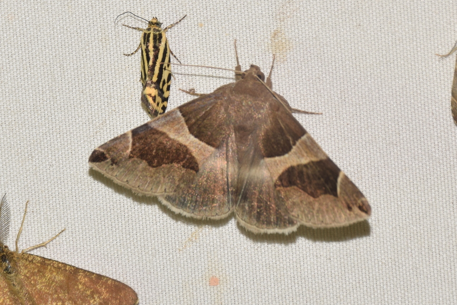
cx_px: 228
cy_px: 152
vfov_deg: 6.5
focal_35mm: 210
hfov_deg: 9.8
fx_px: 2665
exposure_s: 1/160
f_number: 13
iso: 100
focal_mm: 140
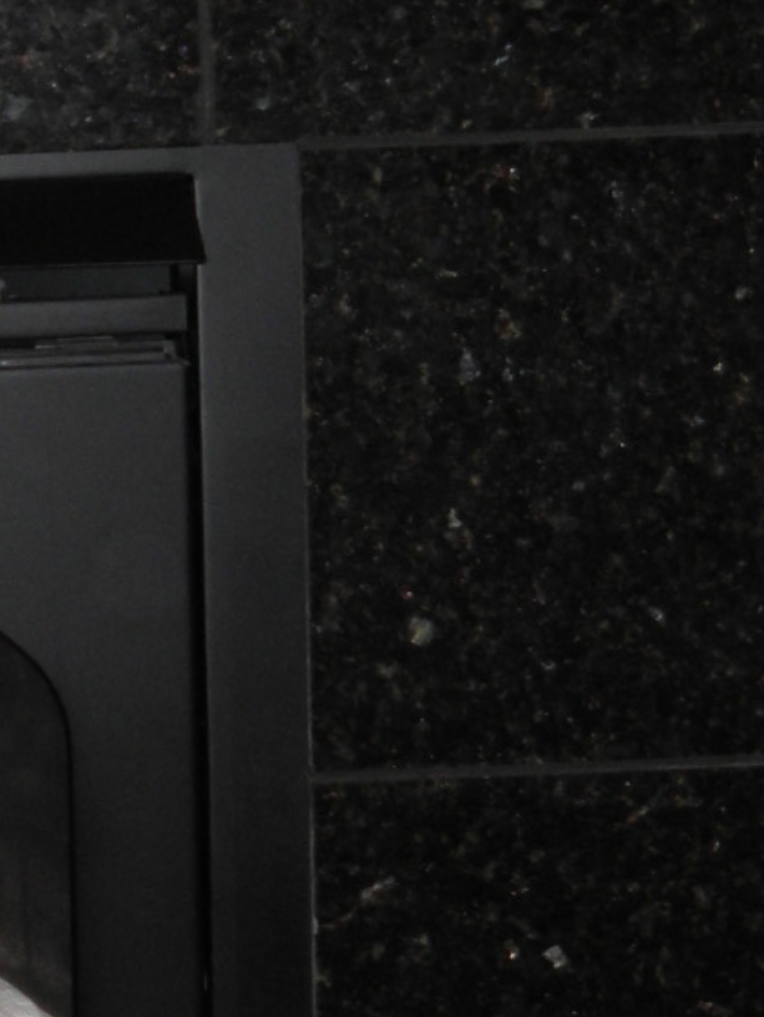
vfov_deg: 14.8
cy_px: 136
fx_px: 3882
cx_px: -883
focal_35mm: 132
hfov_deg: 10.2
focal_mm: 5.16
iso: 100
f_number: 2.9
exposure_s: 1/30
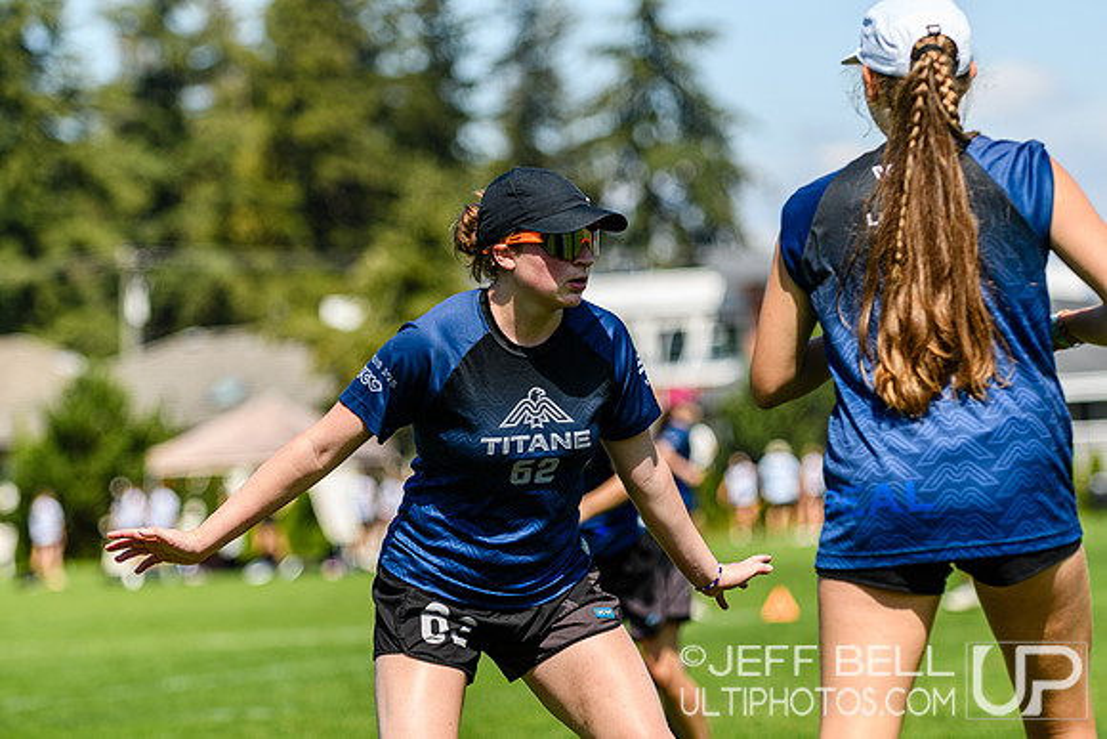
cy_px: 370
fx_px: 5767
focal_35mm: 188
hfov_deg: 11.0
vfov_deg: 7.3
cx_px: 554
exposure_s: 1/1250
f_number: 3.2
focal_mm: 125
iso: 160
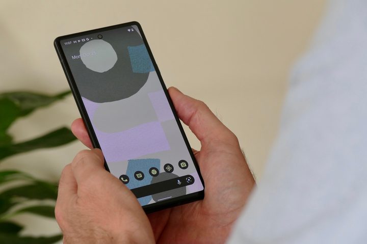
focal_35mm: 139
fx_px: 1416
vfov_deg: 9.9
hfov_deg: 14.8
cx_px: 184
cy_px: 122
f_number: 4.5
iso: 400
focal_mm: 50.69
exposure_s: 1/80
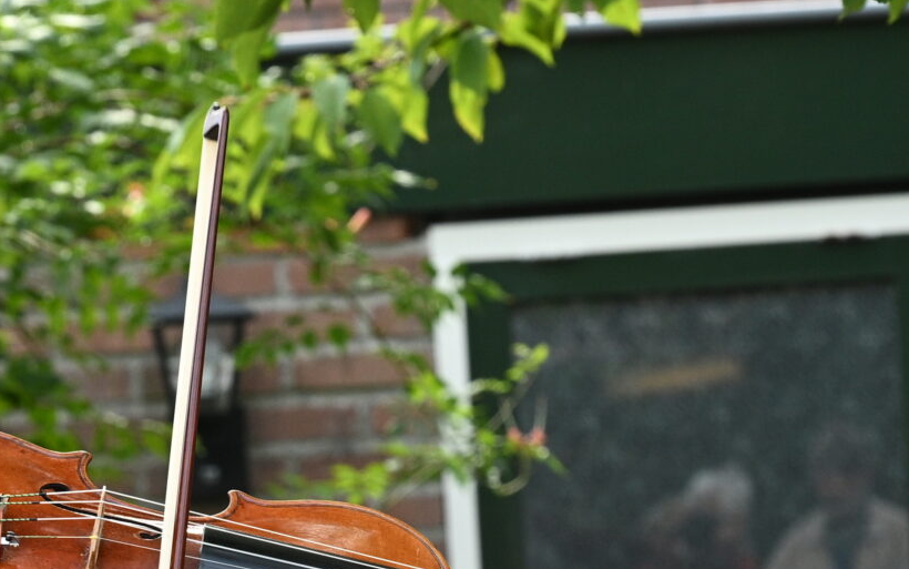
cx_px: 59
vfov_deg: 4.4
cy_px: 696
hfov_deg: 7.0
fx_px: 7409
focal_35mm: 299
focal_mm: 94
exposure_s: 1/160
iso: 500
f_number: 8
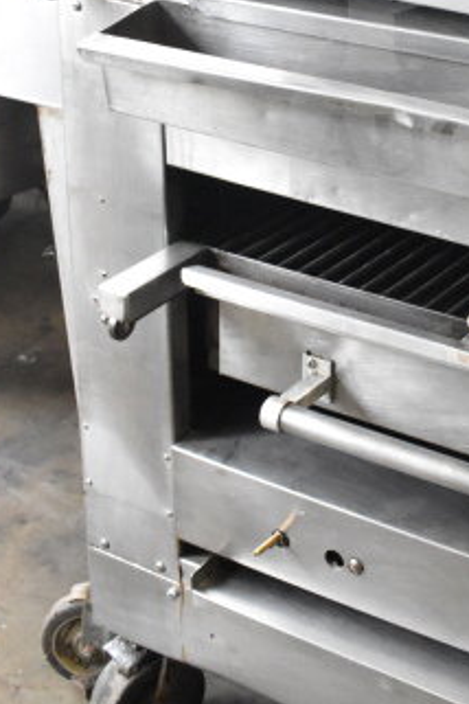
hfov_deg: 17.1
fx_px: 1505
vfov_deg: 25.2
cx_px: 535
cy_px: 23
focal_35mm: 77
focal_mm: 18
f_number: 7.1
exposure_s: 1/200
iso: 6400
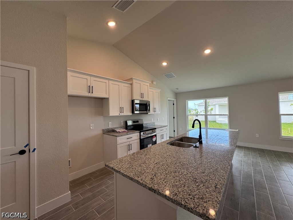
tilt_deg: +0.7
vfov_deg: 85.7
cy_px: 110
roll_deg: +0.8
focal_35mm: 14
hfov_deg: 102.1
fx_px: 119
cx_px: 146
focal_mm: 2.22
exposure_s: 1/120
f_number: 2.2
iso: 50
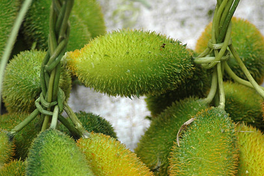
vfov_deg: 3.4
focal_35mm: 401
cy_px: 124
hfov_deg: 5.1
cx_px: 139
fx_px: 2937
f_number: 5
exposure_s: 1/200
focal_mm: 155
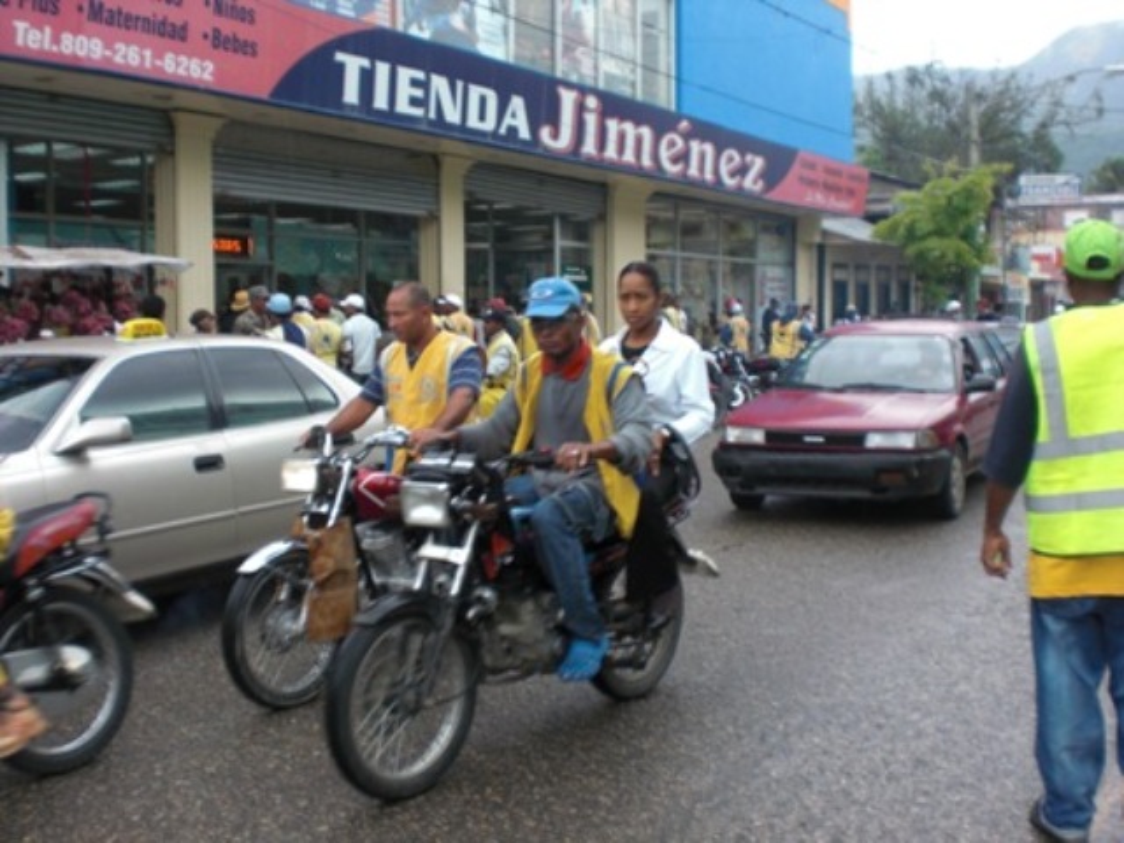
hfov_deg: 49.0
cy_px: 422
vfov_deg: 37.7
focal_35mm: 38
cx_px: 562
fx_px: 1234
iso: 64
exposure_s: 1/80
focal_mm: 6.3
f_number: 3.1
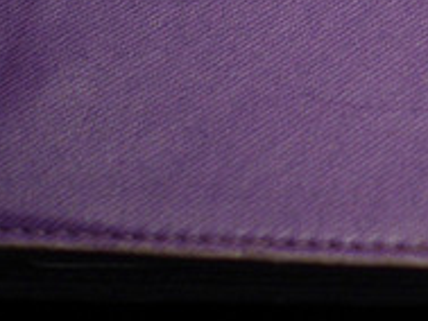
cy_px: -370
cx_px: 942
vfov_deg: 7.4
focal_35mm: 190
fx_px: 2351
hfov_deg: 9.5
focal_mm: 15
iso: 200
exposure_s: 1/60
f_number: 1.7
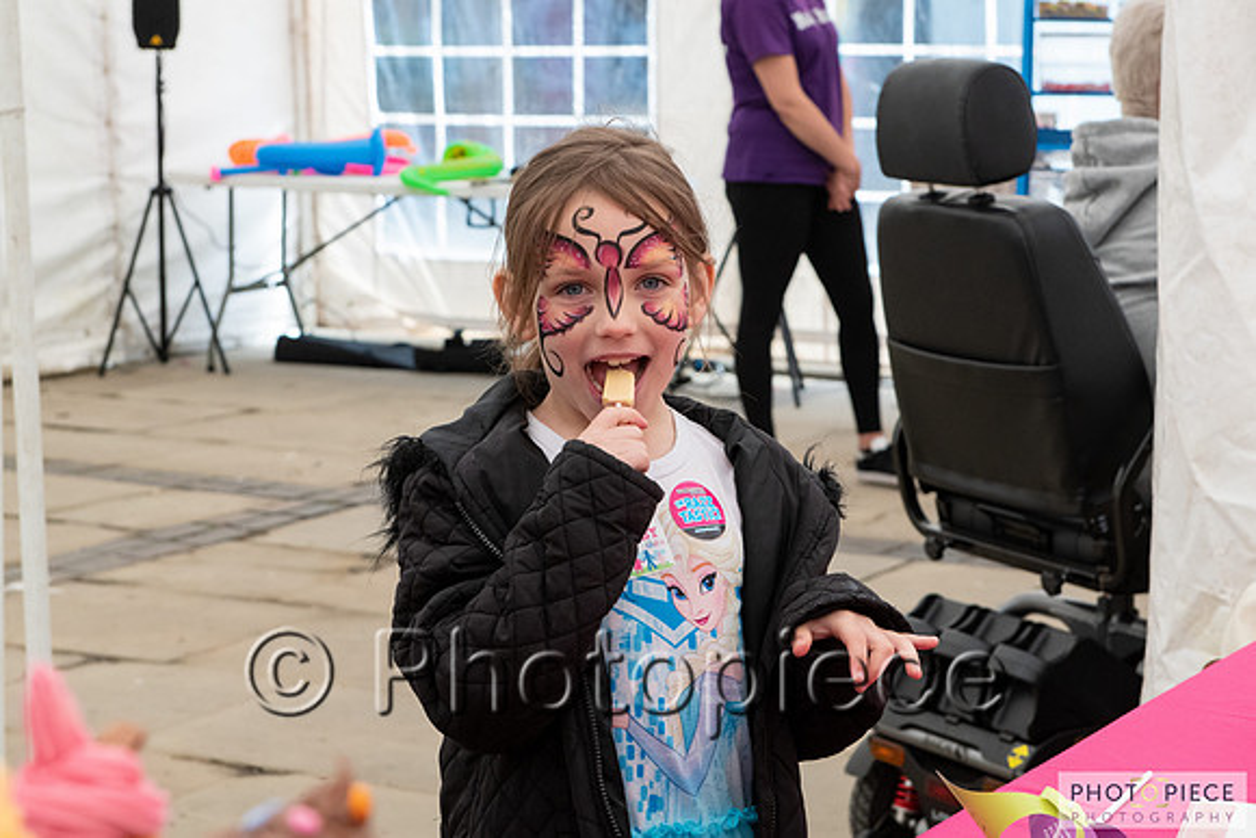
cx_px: 642
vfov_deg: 15.9
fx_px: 3005
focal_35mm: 86
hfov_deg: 23.6
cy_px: 366
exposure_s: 1/320
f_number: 8
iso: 1000
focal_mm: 70
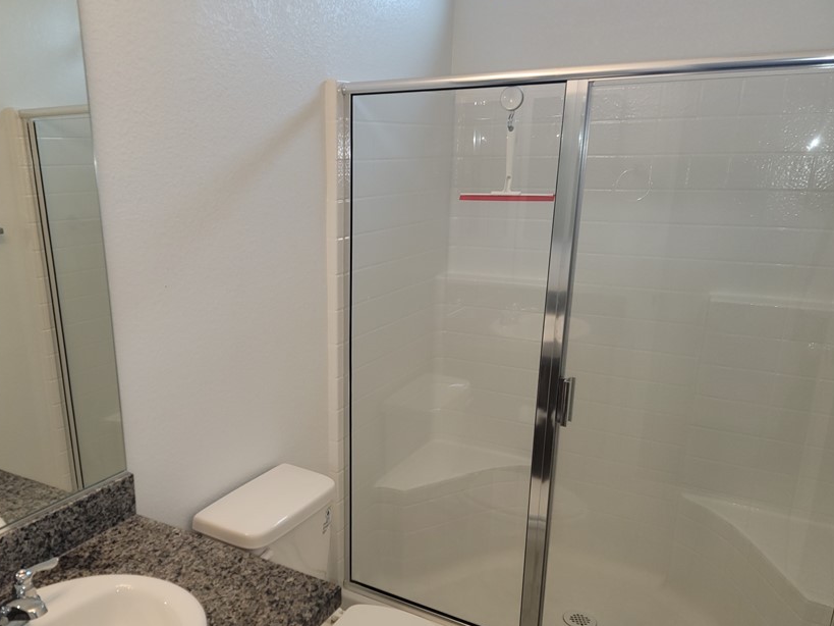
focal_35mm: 30
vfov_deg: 46.6
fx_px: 723
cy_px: 367
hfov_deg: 59.4
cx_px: 327
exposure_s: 1/60
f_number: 1.8
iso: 50
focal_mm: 6.7
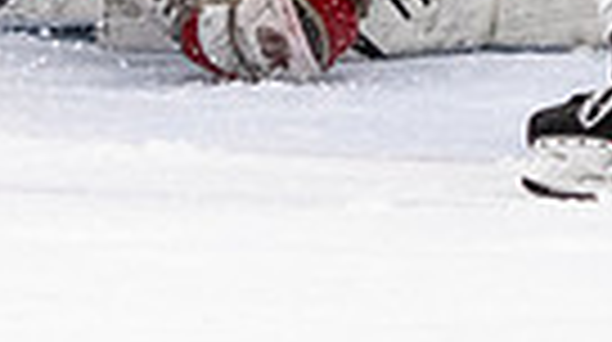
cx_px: 121
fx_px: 15052
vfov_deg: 1.3
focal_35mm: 929
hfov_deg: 2.3
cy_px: -425
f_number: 2.8
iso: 1600
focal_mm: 105
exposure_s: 1/640
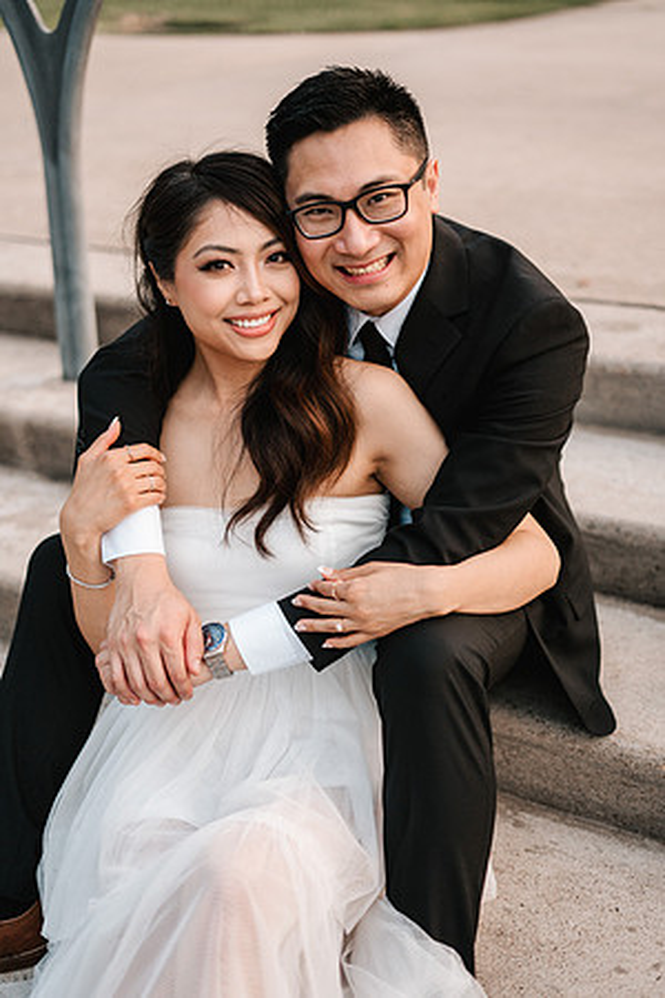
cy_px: 499
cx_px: 332
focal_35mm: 50
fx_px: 1385
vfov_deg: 39.6
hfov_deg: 27.0
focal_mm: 50
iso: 1250
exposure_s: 1/1000
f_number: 2
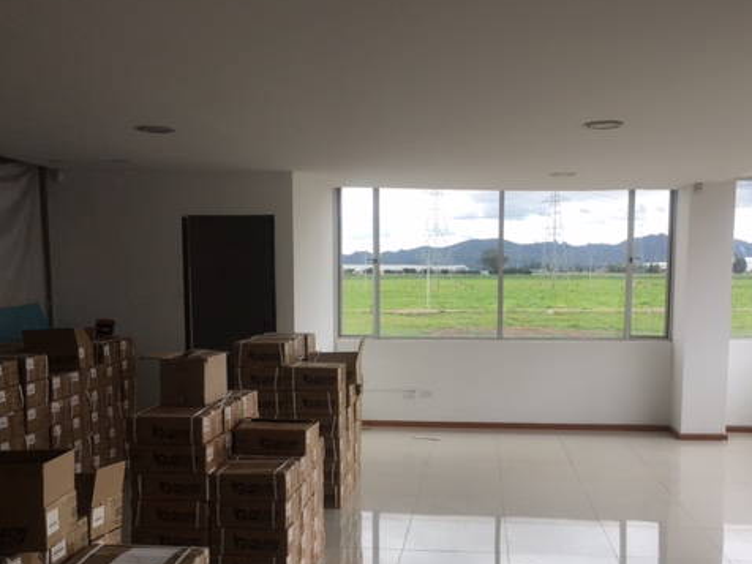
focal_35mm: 39
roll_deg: -0.3
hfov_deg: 47.8
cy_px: 368
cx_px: 403
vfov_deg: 36.5
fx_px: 847
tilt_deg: -4.0
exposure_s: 1/519
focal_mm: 4.15
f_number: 2.2
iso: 25
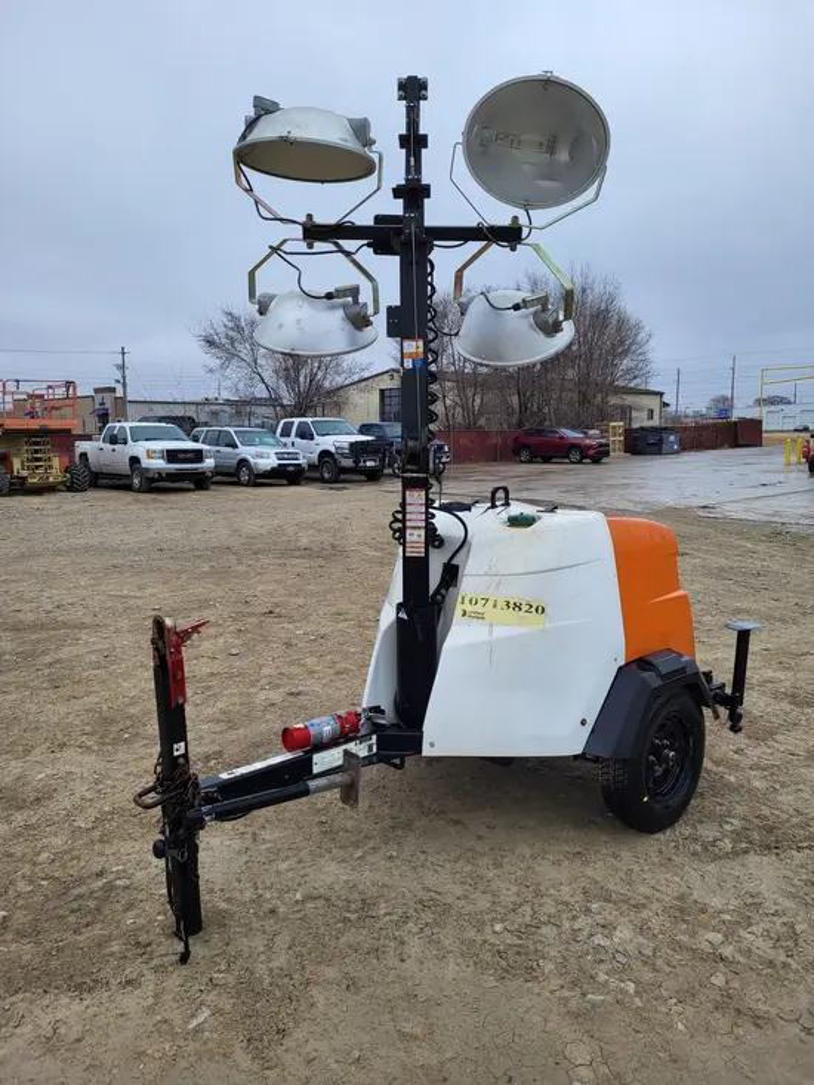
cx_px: 407
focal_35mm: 26
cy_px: 542
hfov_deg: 53.1
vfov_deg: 67.3
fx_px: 815
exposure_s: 1/586
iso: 40
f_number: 1.8
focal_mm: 5.4
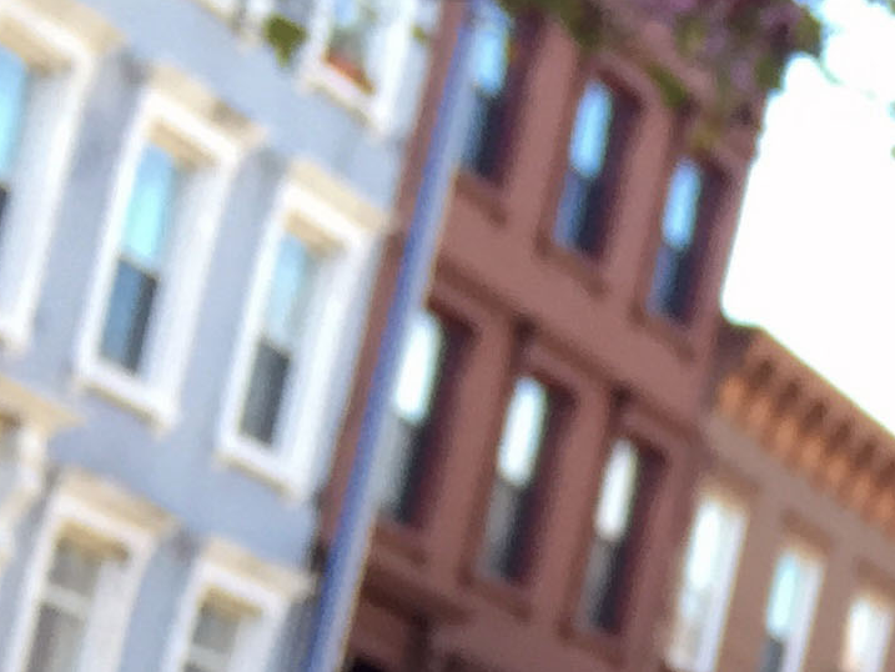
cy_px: 1476
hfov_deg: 12.9
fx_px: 3413
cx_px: 1809
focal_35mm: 132
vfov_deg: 10.1
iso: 32
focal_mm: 4.15
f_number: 2.2
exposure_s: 1/120
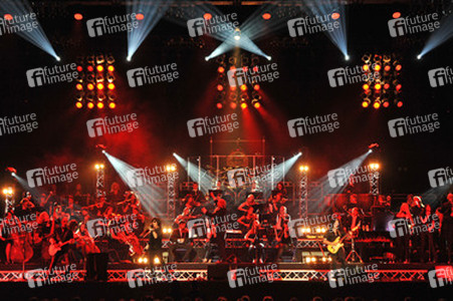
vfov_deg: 15.2
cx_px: 226
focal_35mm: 90
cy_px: 150
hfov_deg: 22.6
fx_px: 1132
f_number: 3.5
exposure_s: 1/200
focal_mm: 90
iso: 1600
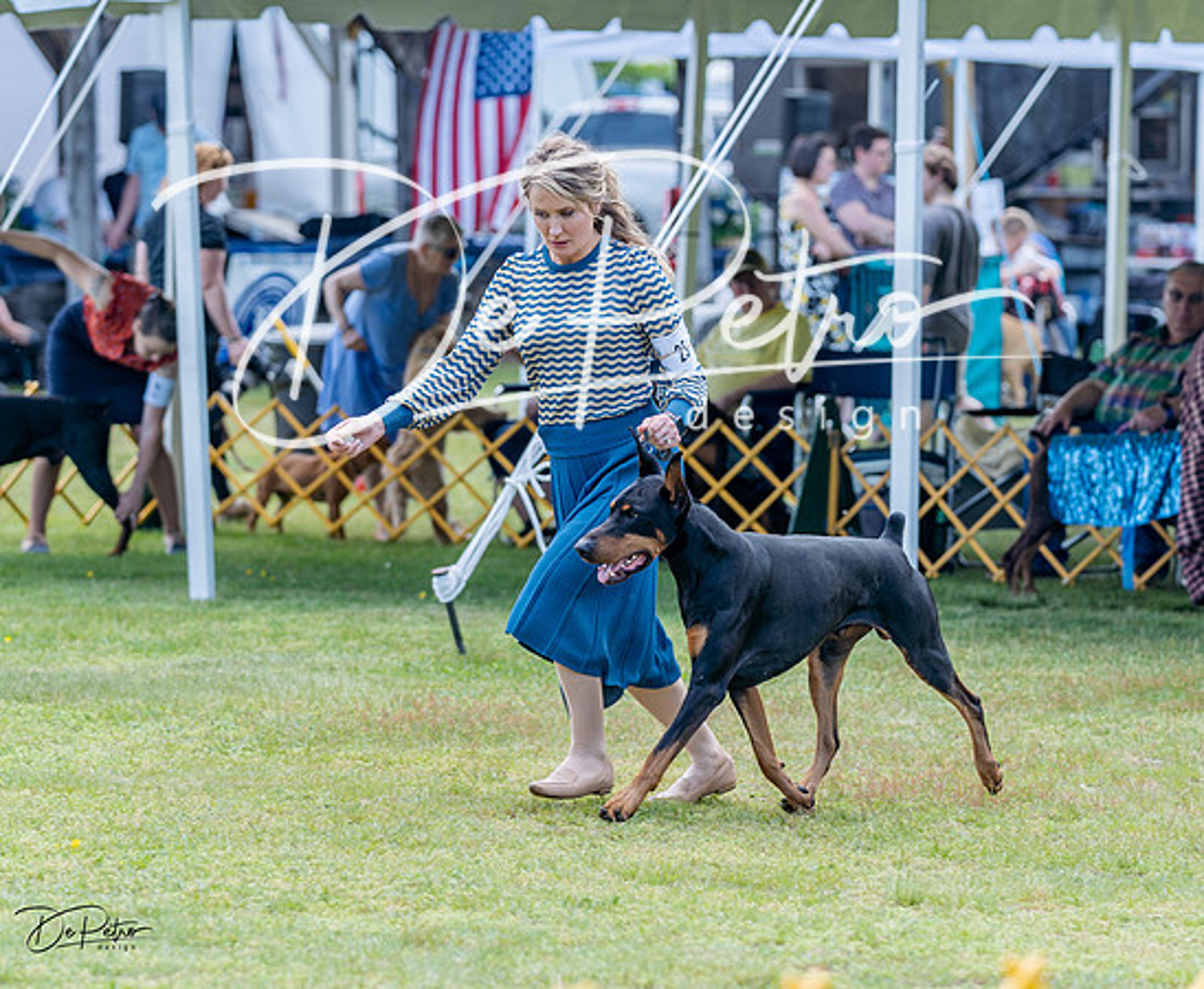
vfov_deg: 8.0
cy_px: 383
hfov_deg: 9.7
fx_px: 7103
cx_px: 596
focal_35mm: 197
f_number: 3.2
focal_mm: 122
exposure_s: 1/500
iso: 100
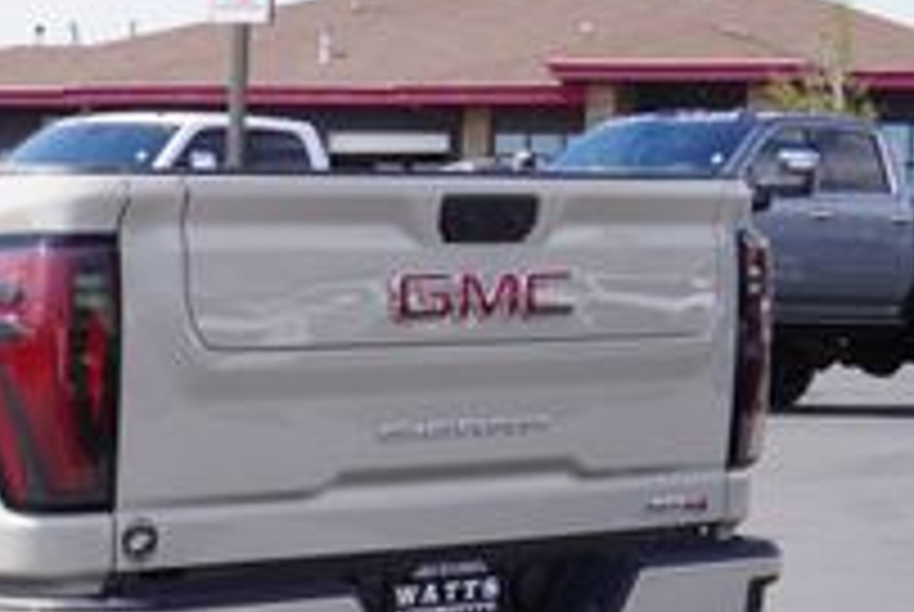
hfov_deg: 12.9
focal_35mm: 151
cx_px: -441
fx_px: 3839
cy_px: 536
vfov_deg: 9.1
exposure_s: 1/125
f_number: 10
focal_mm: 32
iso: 100
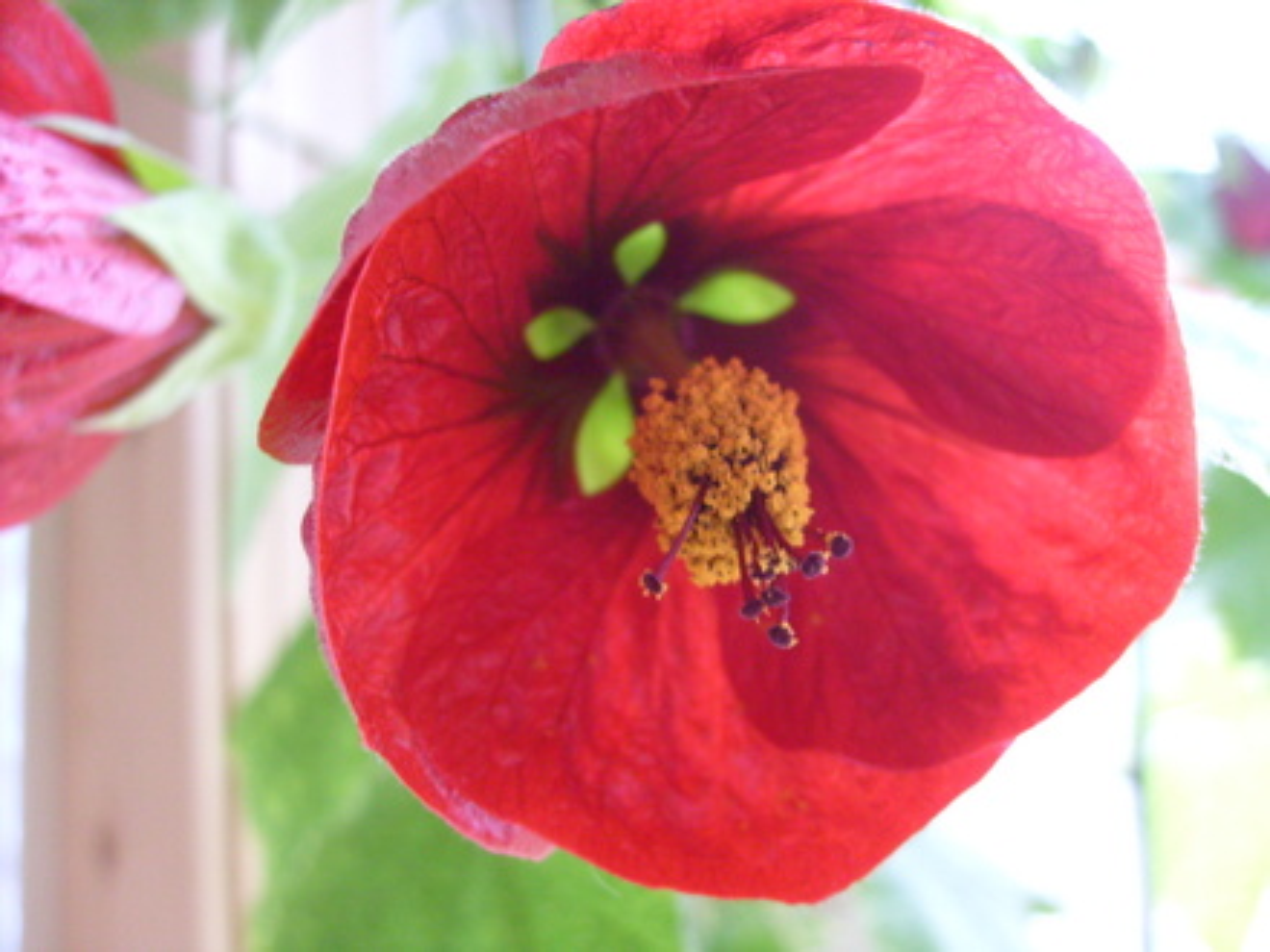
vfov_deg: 40.7
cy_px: 476
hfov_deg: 52.6
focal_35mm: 35
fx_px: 1284
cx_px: 635
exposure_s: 1/45
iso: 160
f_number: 2.8
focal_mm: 5.8
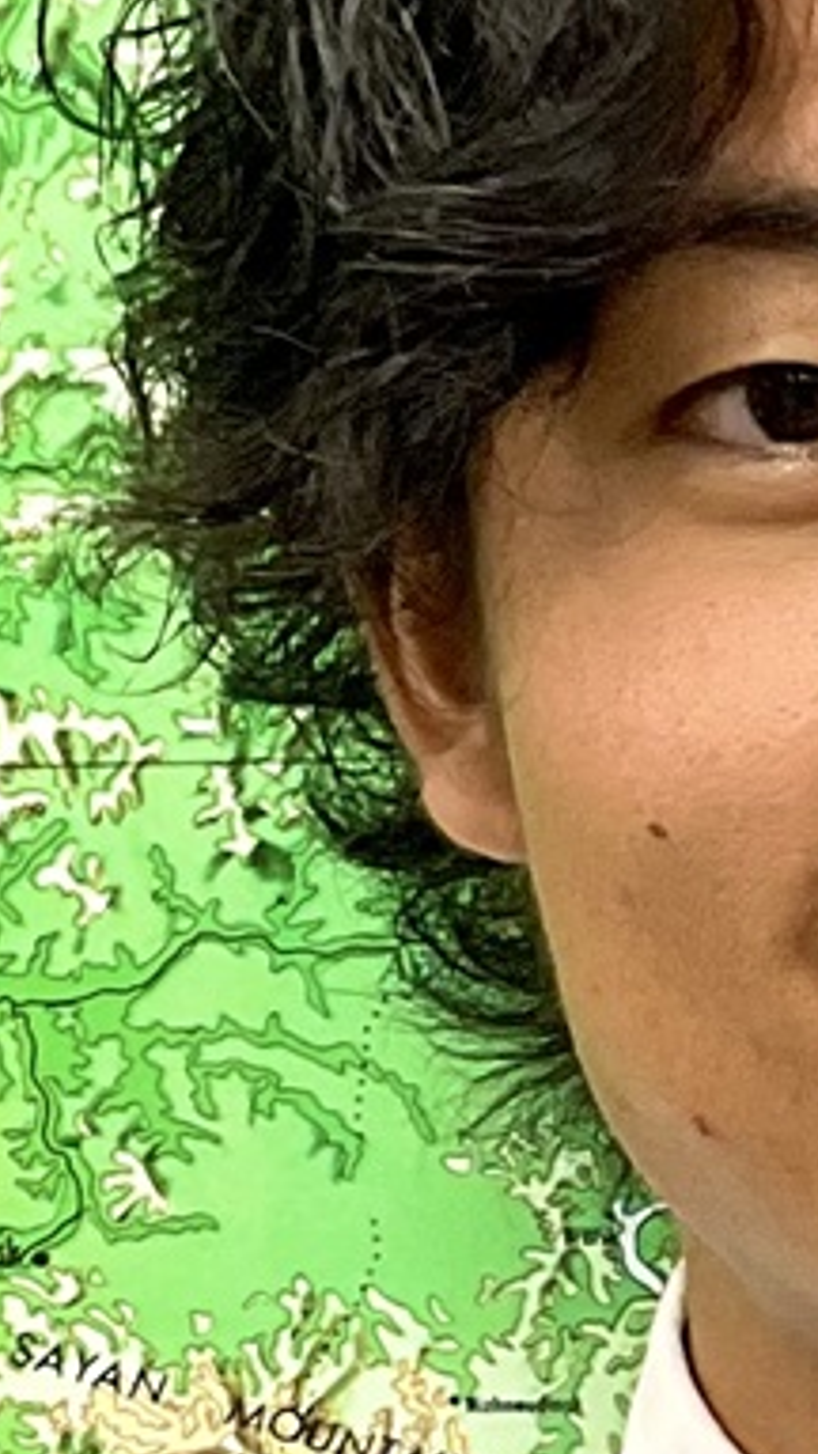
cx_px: 1356
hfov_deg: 7.2
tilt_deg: -10.8
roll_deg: +1.8
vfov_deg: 12.7
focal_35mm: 166
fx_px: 6401
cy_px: 1670
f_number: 1.8
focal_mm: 3
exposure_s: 1/120
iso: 50
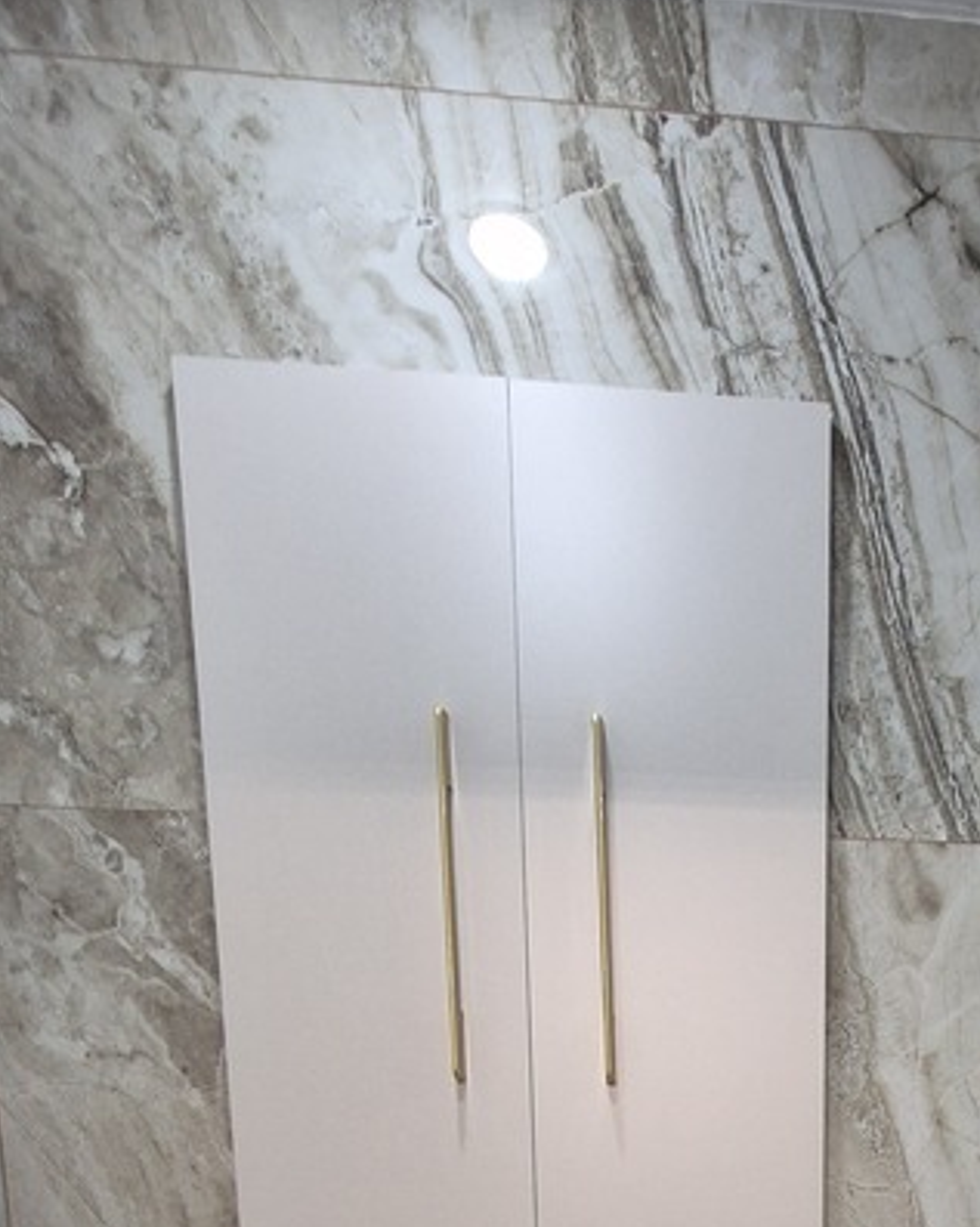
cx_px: 856
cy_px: 1477
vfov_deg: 39.7
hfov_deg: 42.5
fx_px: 1162
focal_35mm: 32
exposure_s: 1/50
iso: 250
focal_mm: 2.2
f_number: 2.2
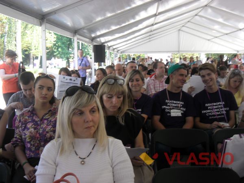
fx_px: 310
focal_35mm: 44
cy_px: 92
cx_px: 122
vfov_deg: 32.9
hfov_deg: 42.9
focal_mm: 7.8
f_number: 4.5
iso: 100
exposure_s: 1/43
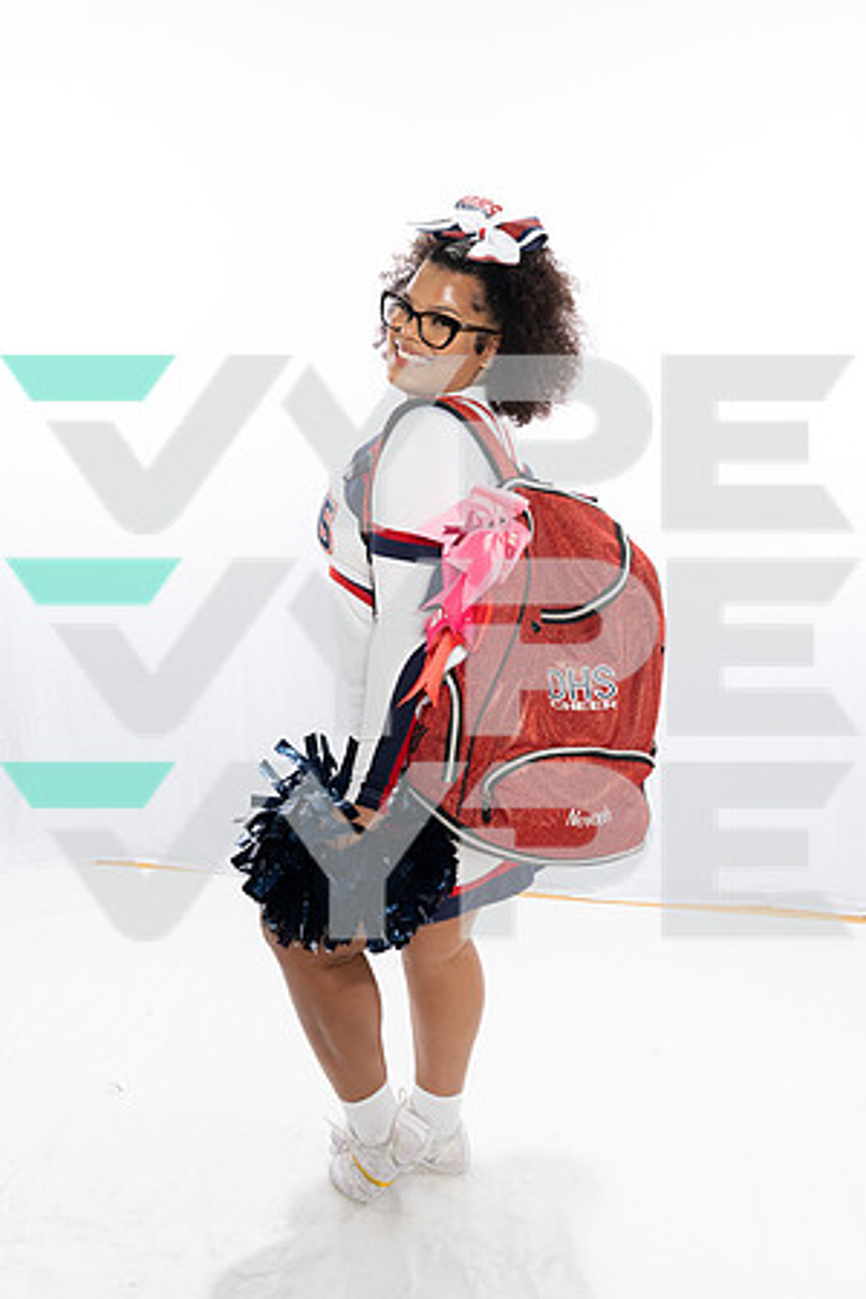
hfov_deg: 41.1
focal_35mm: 32
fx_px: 1155
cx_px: 433
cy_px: 650
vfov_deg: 58.7
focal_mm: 32
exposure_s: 1/250
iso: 1250
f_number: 10
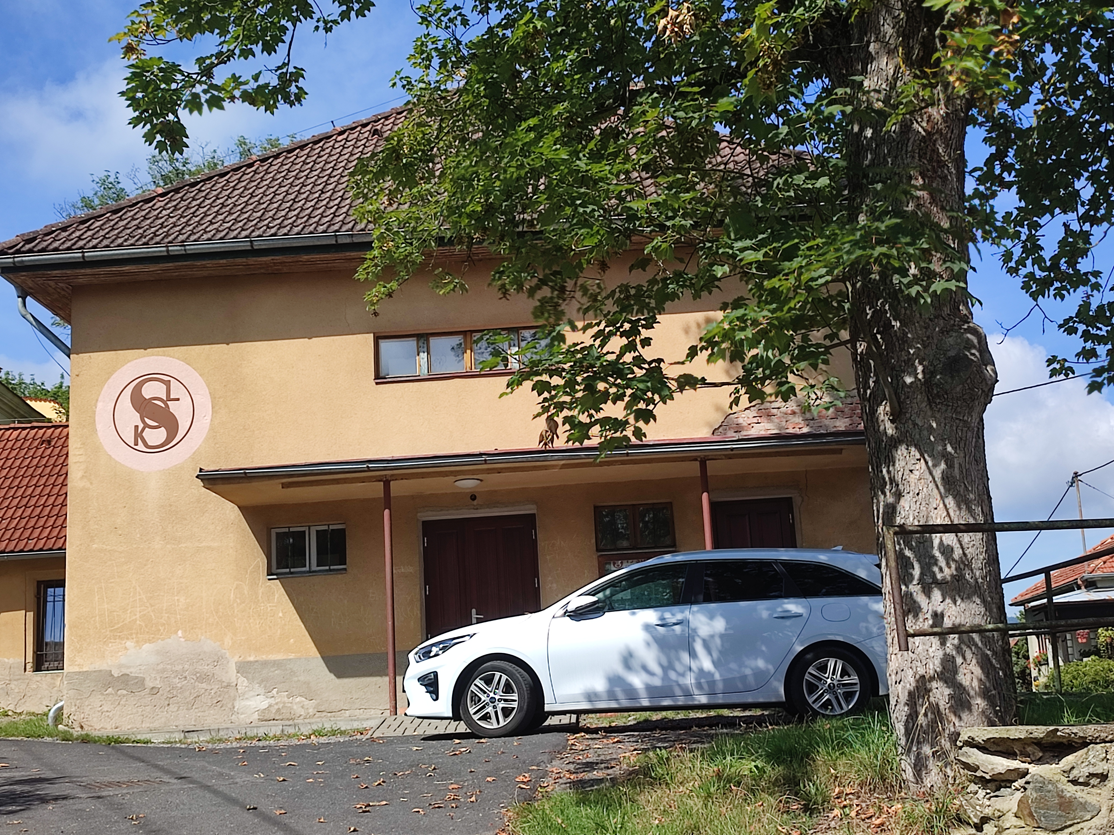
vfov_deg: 54.9
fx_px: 805
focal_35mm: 25
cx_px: 557
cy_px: 418
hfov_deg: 69.4
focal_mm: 6.04
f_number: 1.9
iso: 50
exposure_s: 1/545
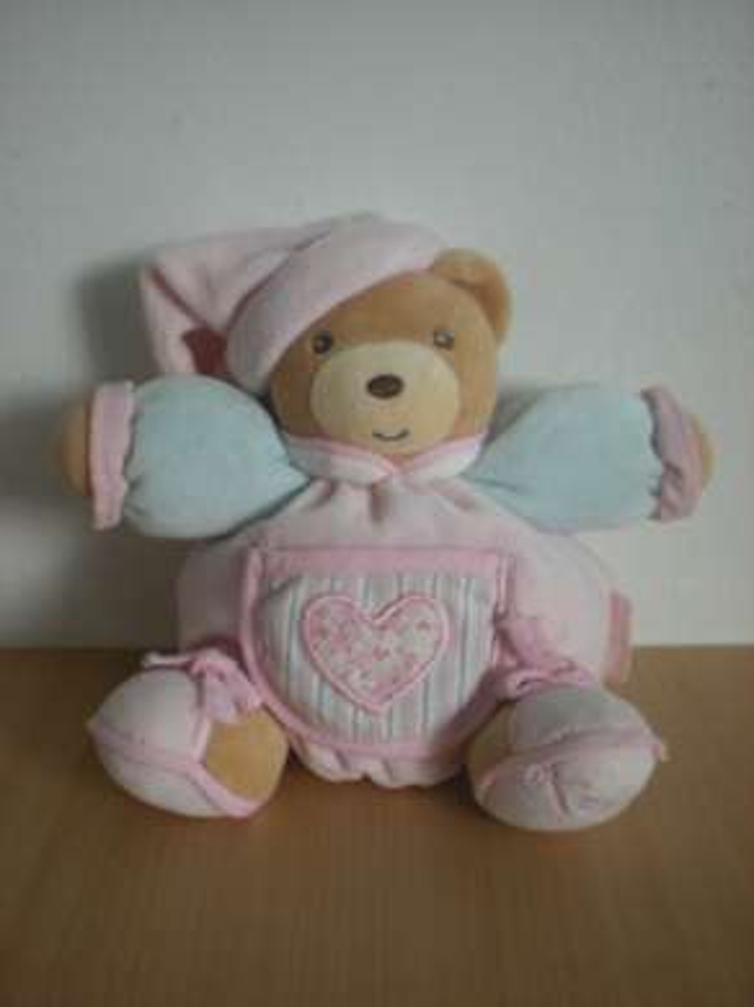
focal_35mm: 38
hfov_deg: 37.7
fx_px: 1105
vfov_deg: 49.0
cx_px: 377
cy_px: 504
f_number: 3.1
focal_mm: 6.3
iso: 200
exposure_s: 1/42.2
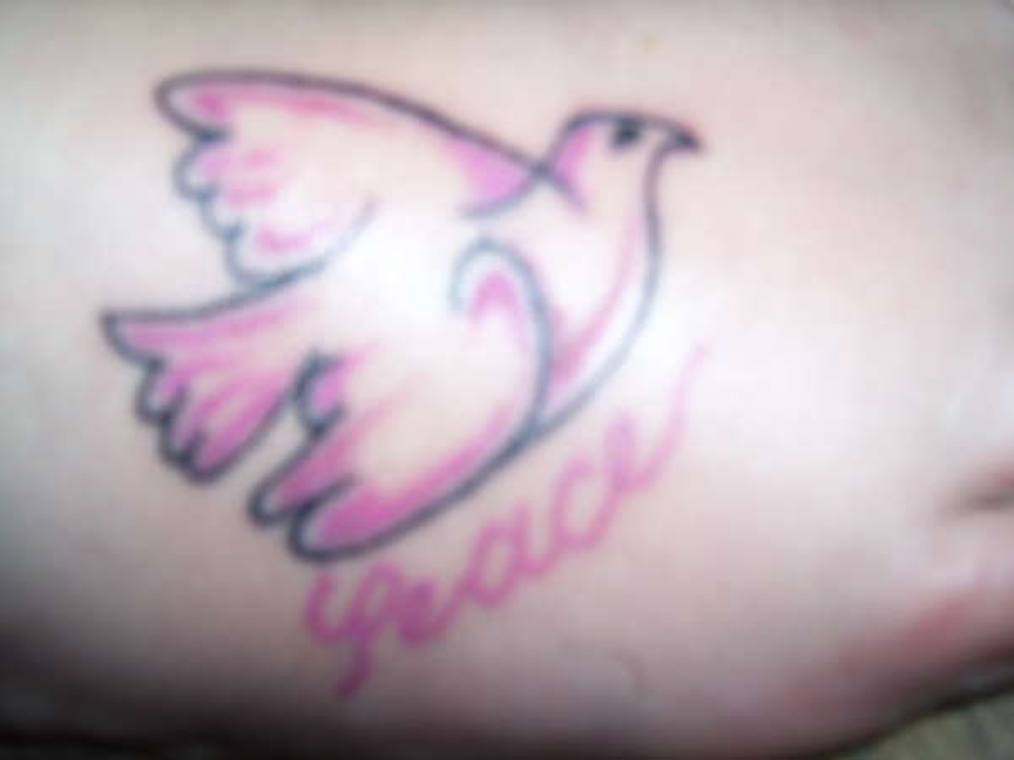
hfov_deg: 50.1
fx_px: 1084
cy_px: 380
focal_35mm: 37
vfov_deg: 38.7
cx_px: 507
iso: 80
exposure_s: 1/60
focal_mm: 6
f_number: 2.7
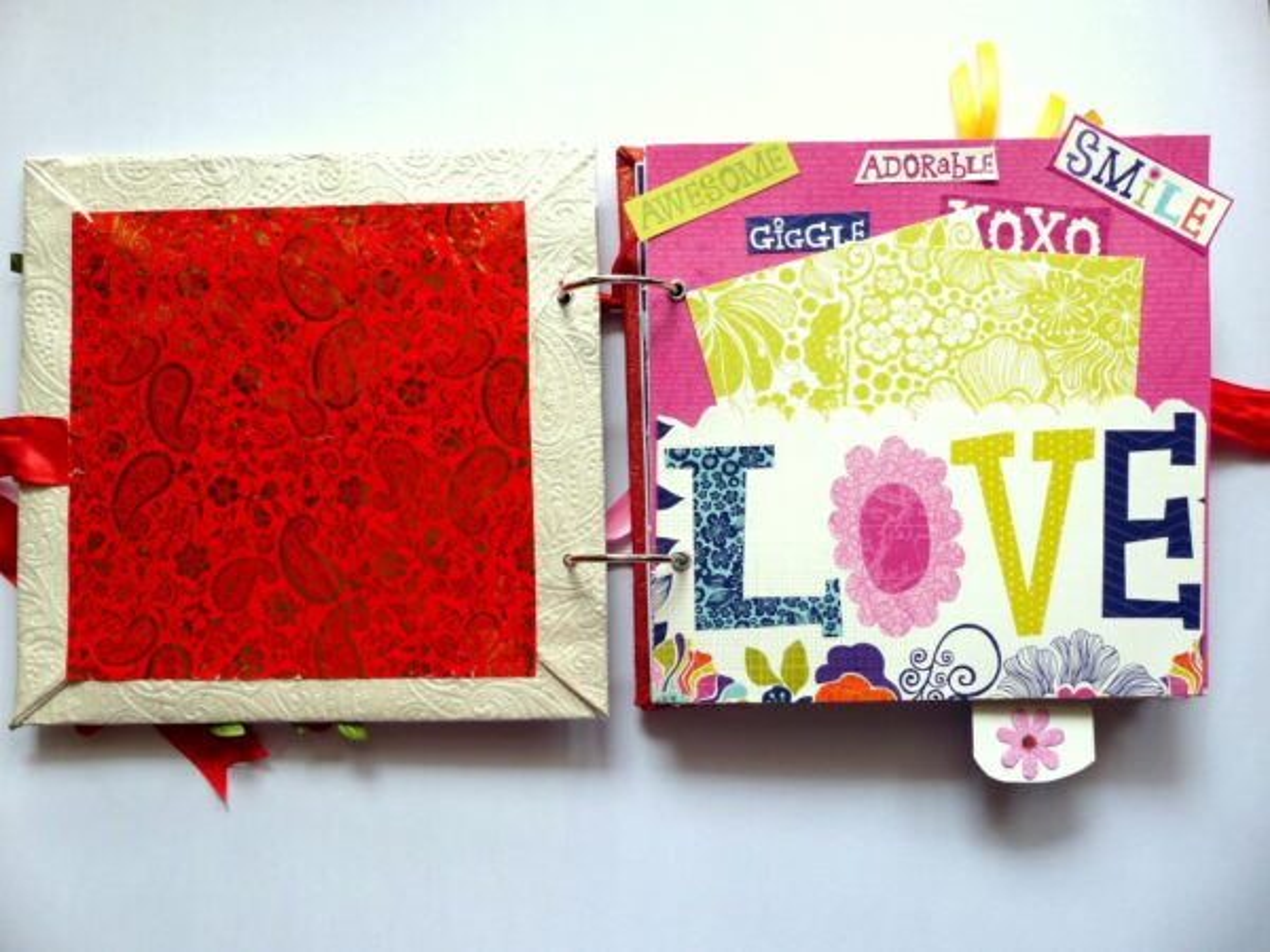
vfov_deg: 54.9
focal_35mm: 25
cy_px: 476
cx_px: 635
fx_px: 917
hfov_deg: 69.4
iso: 100
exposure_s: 1/60
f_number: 2.8
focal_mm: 4.5
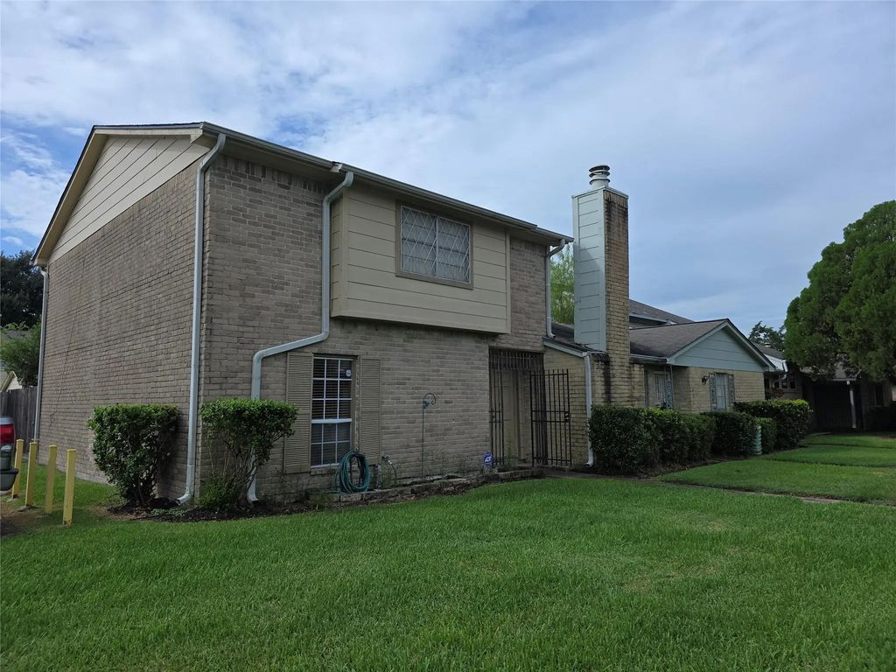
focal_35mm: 23
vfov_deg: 58.9
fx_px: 595
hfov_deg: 73.9
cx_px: 448
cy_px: 336
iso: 12
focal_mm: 6.3
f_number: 1.7
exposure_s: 1/1008
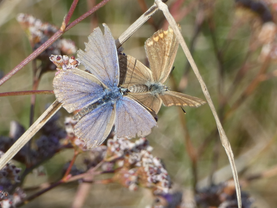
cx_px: 138
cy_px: 104
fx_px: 2257
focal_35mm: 282
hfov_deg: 7.0
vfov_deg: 5.3
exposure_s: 1/125
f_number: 5.5
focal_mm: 50.6
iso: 80
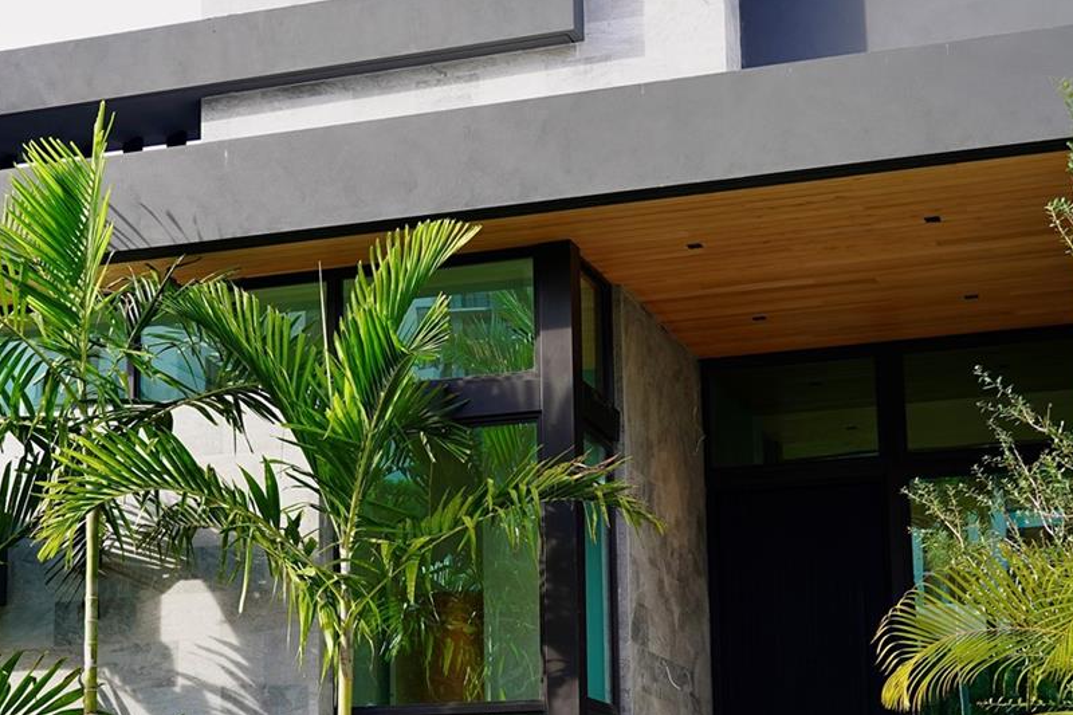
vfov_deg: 18.8
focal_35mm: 72
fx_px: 2145
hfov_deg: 28.0
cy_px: 491
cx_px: 398
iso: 100
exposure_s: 1/100
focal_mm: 36
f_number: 4.5
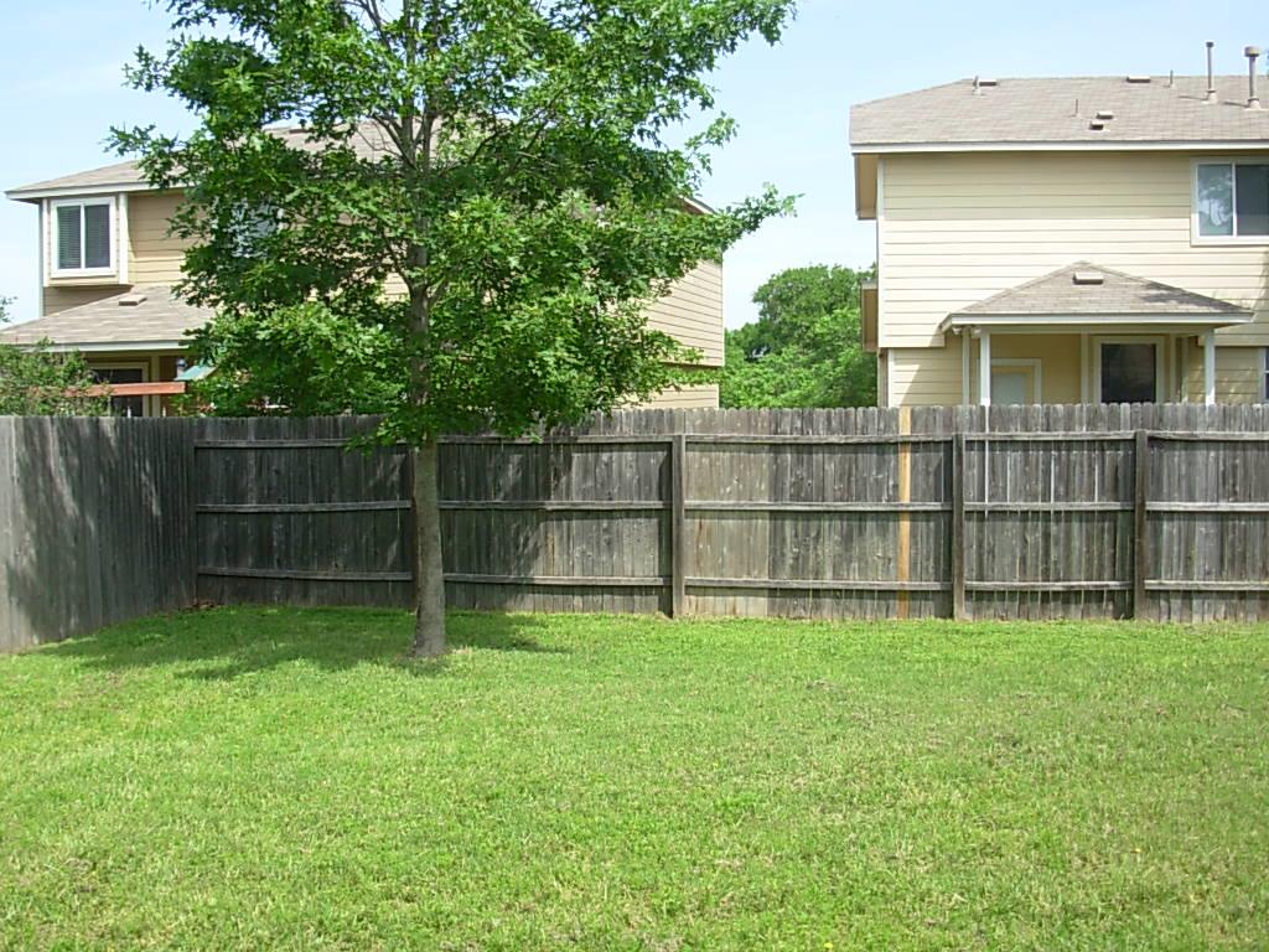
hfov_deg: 49.0
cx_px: 634
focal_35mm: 38
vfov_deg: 37.7
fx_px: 1393
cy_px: 476
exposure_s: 1/456
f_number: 2.9
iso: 50
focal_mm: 6.3
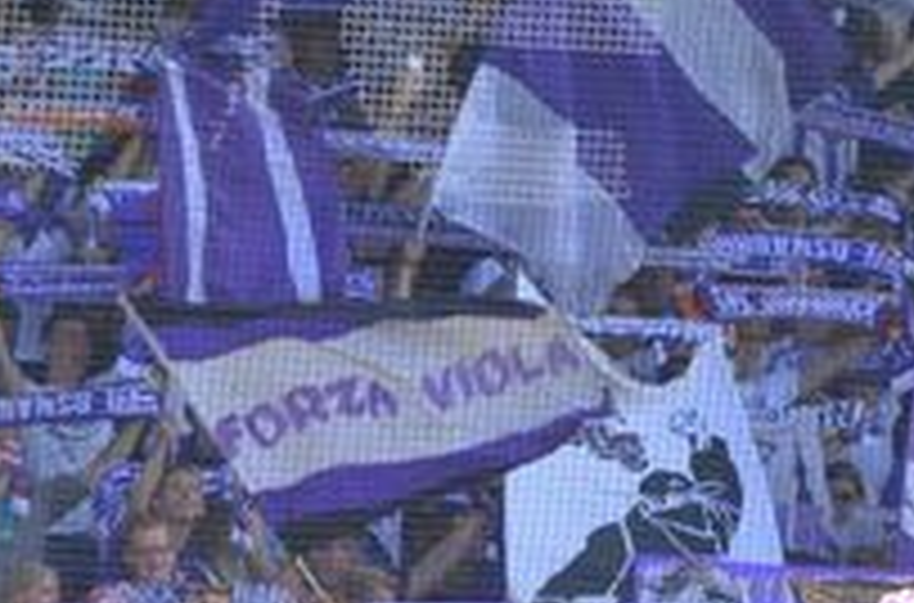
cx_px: 1009
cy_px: 340
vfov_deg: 1.6
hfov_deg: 2.5
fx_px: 21337
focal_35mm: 843
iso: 400
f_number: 4.5
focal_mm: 200
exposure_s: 1/1250
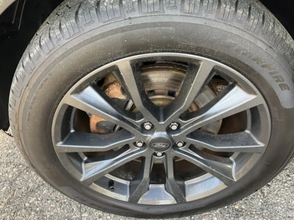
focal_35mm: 33
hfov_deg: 55.4
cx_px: 149
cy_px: 114
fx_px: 280
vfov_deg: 42.9
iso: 64
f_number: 1.8
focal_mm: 3
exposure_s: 1/122
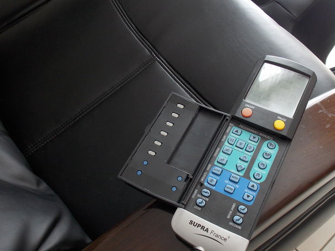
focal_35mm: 38
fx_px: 368
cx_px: 197
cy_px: 144
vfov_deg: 37.7
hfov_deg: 48.7
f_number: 3.1
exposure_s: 1/30
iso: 125
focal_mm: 4
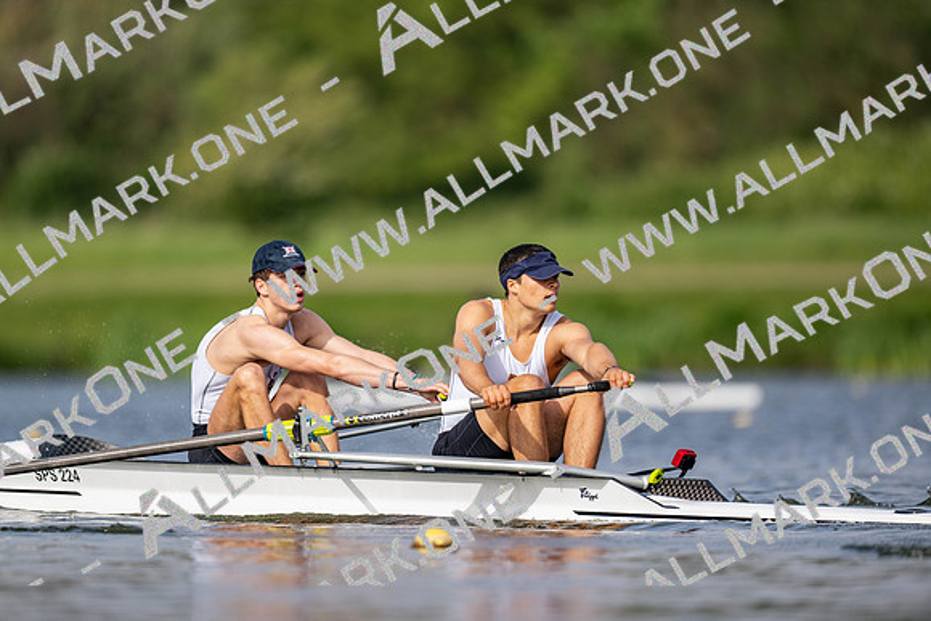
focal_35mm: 600
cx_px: 466
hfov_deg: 3.4
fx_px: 15520
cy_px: 310
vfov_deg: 2.3
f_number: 4
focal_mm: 600
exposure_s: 1/2500
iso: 250
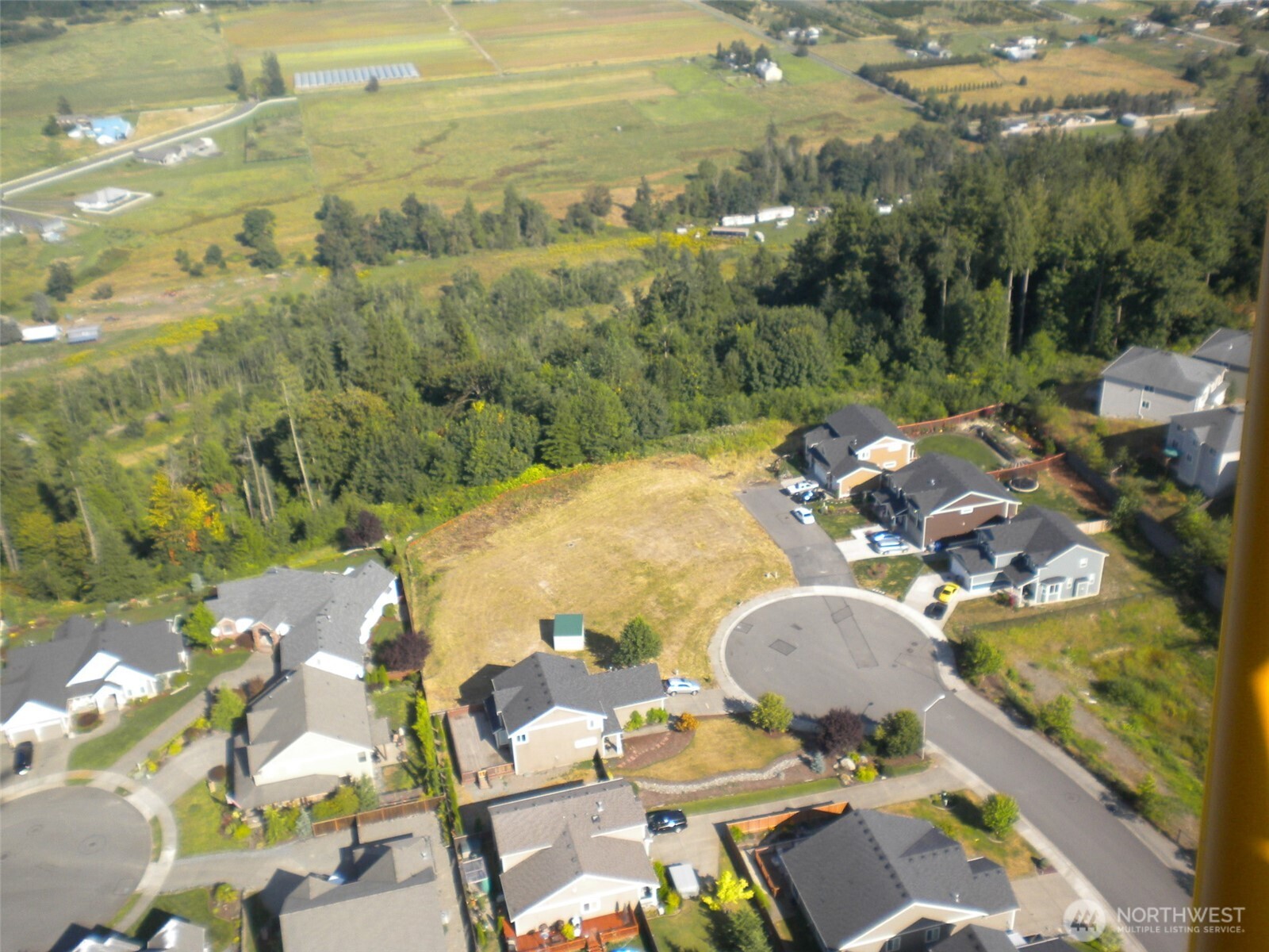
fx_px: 1283
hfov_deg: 52.6
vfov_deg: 40.7
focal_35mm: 35
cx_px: 634
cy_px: 476
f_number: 4.6
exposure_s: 1/355
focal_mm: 6.3
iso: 80
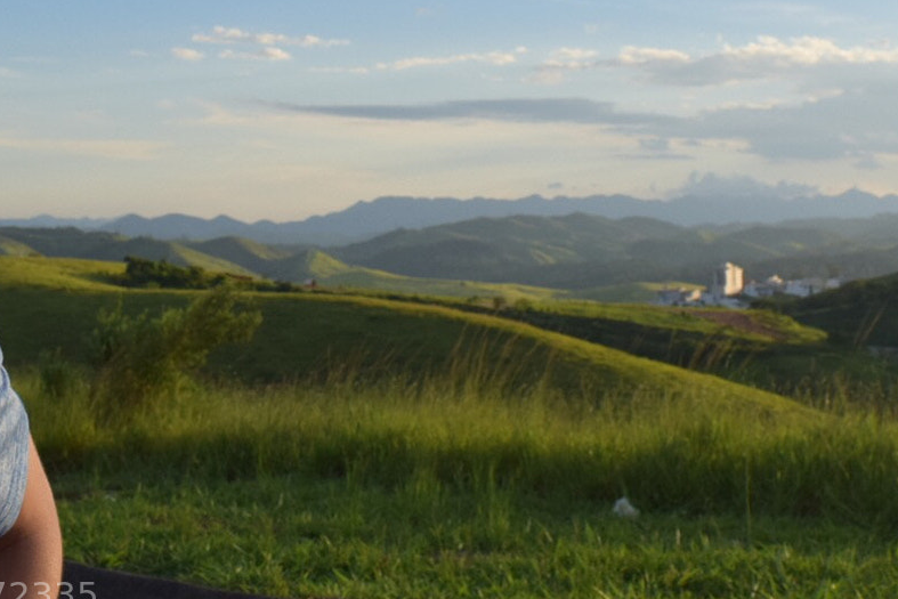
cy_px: 76
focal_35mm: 64
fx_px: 1597
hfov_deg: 31.4
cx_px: 413
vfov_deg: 20.9
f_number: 9
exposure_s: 1/320
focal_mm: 21
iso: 200
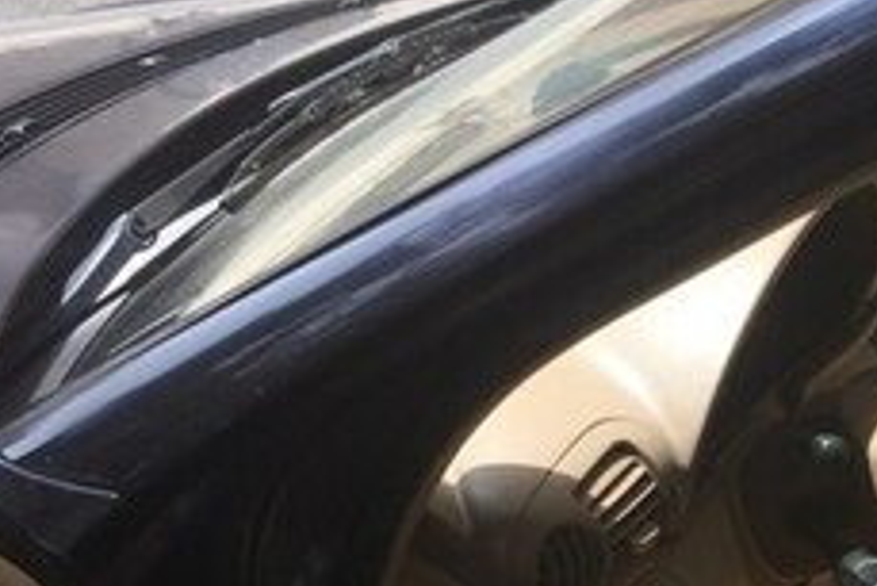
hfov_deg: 22.2
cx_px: 942
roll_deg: -5.2
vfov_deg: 15.2
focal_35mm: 87
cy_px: 707
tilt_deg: -31.9
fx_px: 2121
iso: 32
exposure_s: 1/427
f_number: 2.2
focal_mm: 4.15
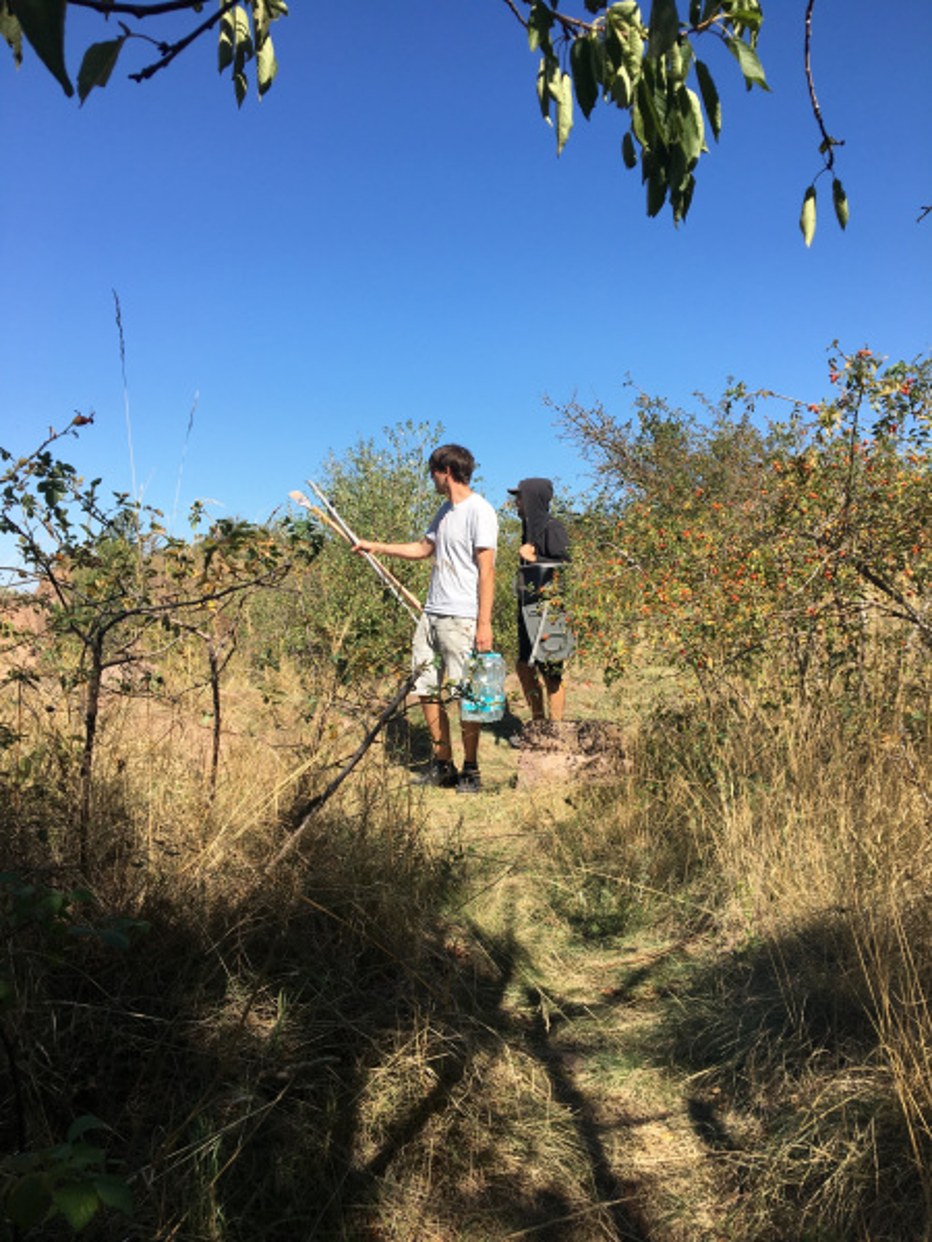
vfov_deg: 61.7
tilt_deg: -0.7
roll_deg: -0.4
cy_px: 621
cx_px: 466
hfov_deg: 48.2
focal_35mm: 29
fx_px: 1041
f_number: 2.2
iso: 25
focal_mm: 4.15
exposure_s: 1/1282
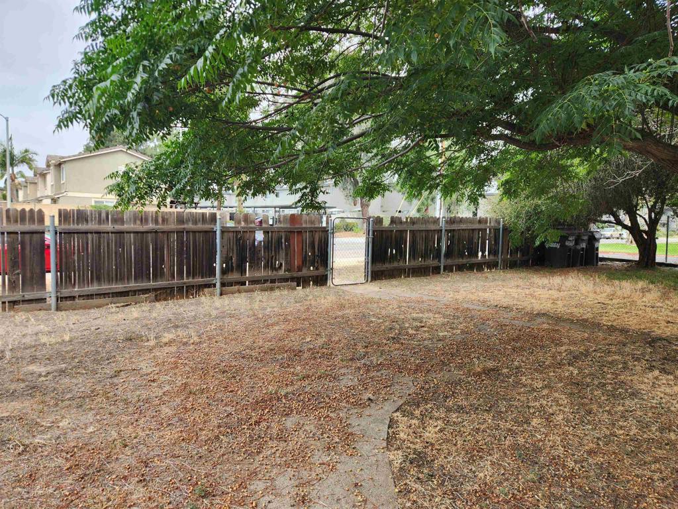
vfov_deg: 58.9
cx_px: 339
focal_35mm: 23
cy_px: 254
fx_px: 450
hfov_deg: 73.9
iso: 20
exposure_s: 1/208
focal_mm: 5.4
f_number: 1.8
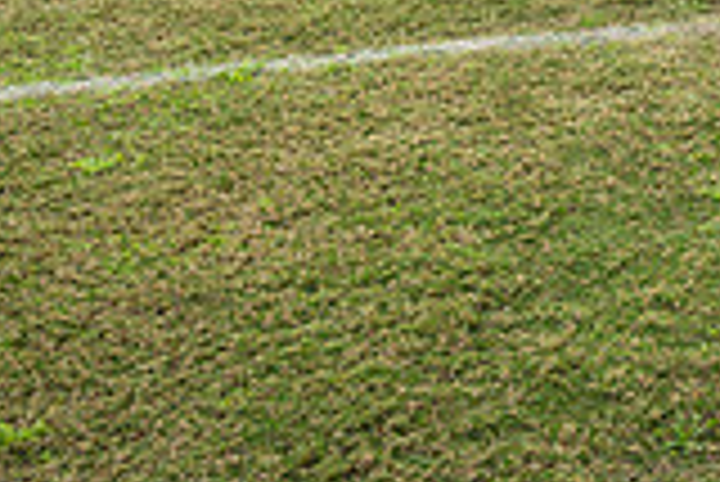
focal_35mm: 87
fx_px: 1742
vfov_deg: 14.3
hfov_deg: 22.0
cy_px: -327
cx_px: 806
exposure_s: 1/1250
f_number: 2.8
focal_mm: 24
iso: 125
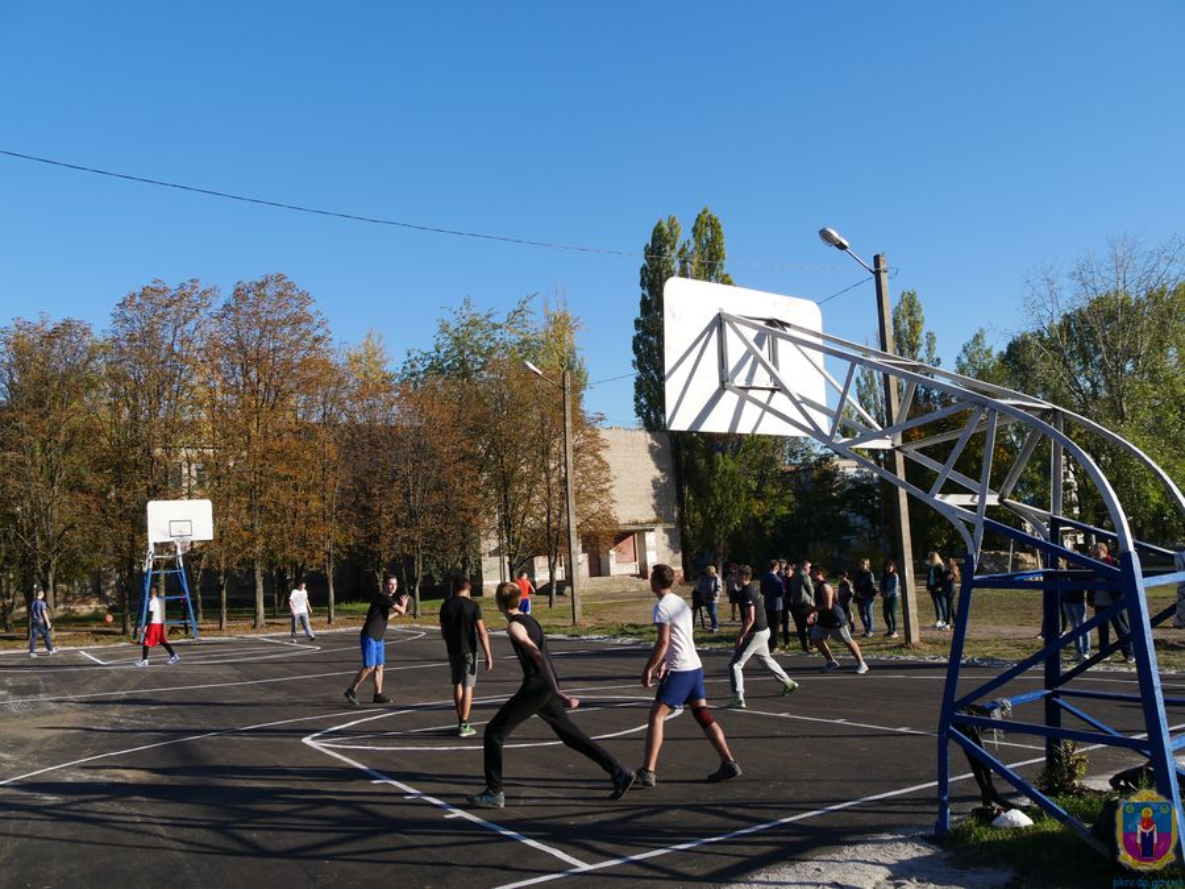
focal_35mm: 28
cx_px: 592
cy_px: 444
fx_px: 959
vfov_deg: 49.7
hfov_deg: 63.4
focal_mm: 14
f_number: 6.3
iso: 200
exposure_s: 1/400
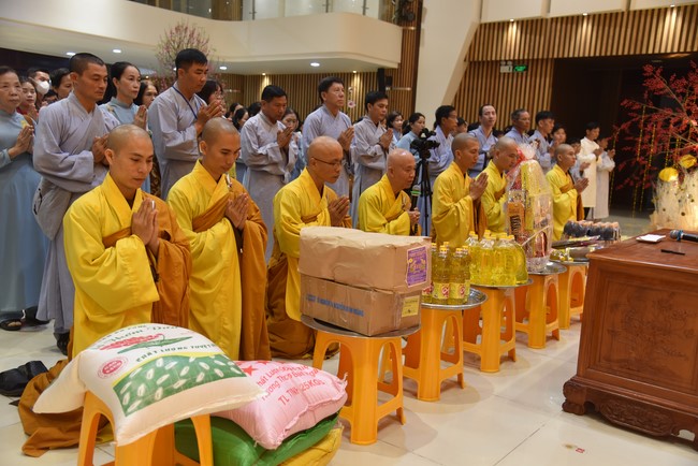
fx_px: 659
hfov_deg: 55.8
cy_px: 233
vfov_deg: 38.9
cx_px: 349
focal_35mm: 34
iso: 900
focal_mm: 34
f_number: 4
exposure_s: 1/60
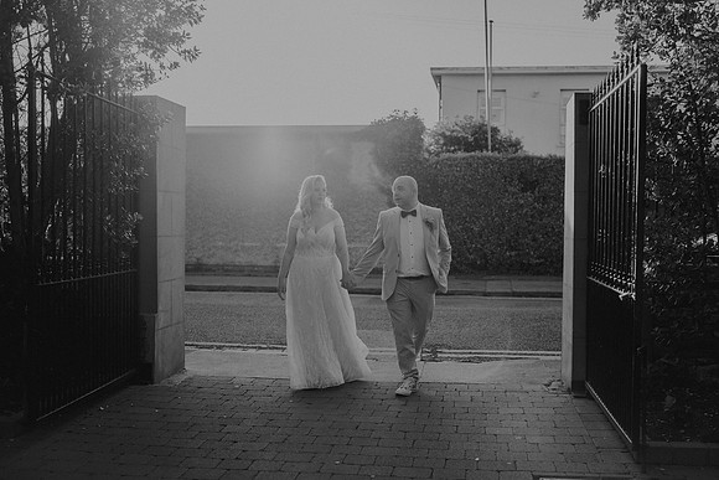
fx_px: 823
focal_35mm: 41
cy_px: 240
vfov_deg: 32.5
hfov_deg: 47.1
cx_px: 402
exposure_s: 1/1600
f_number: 2
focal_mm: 35
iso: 100
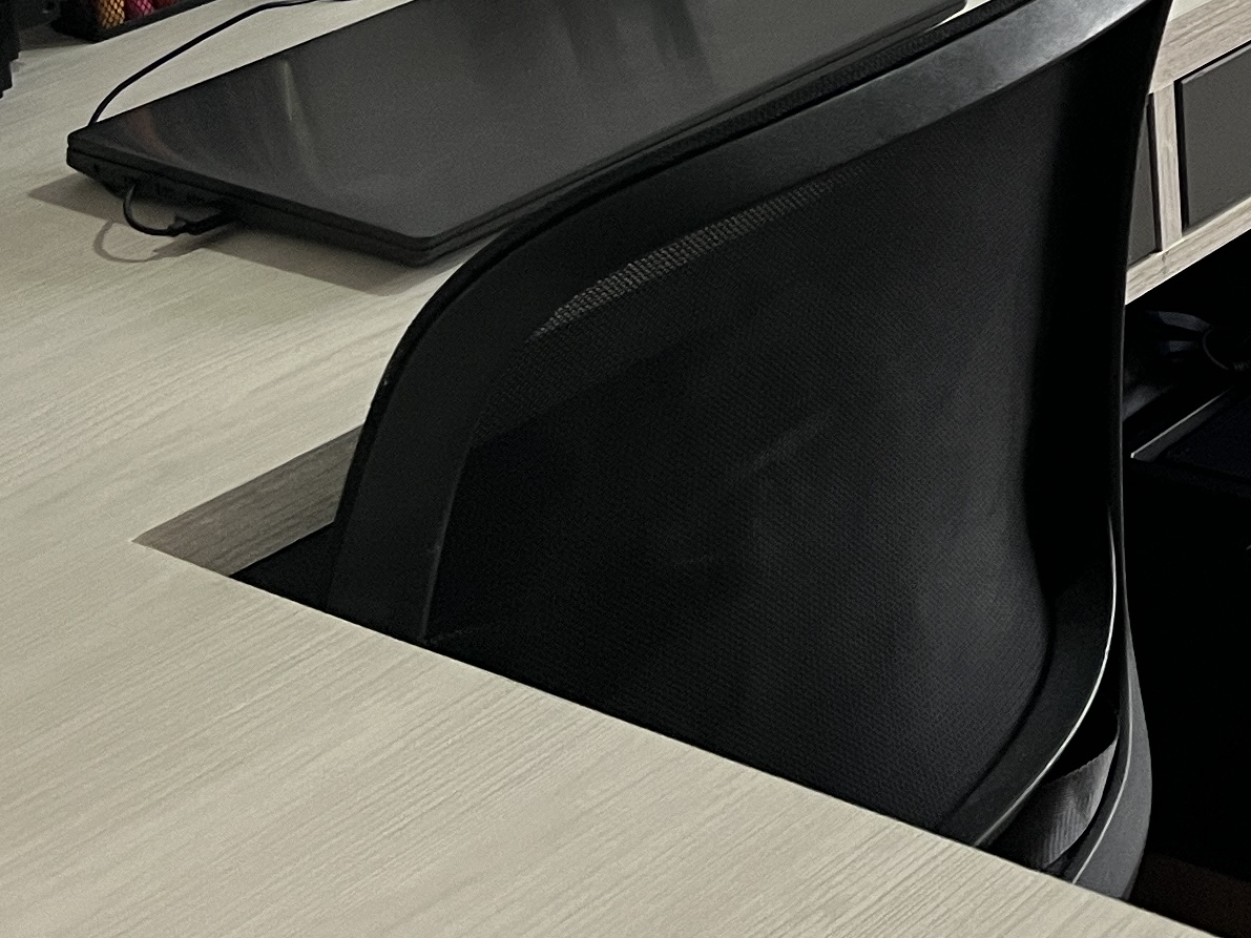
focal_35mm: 88
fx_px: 3180
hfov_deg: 20.2
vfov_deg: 15.1
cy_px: -614
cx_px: 1666
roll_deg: +2.1
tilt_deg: -8.9
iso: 100
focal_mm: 5.1
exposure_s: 1/60
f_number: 1.6
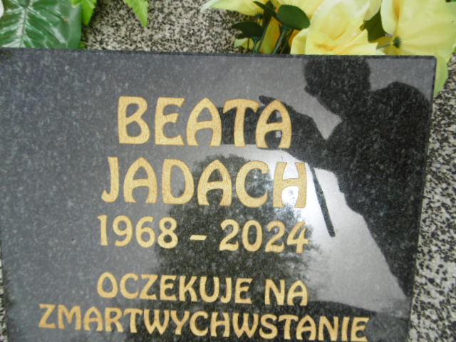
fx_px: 316
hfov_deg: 71.6
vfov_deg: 56.8
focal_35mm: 24
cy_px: 171
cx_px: 228
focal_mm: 4.3
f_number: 3.1
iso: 100
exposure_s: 1/640
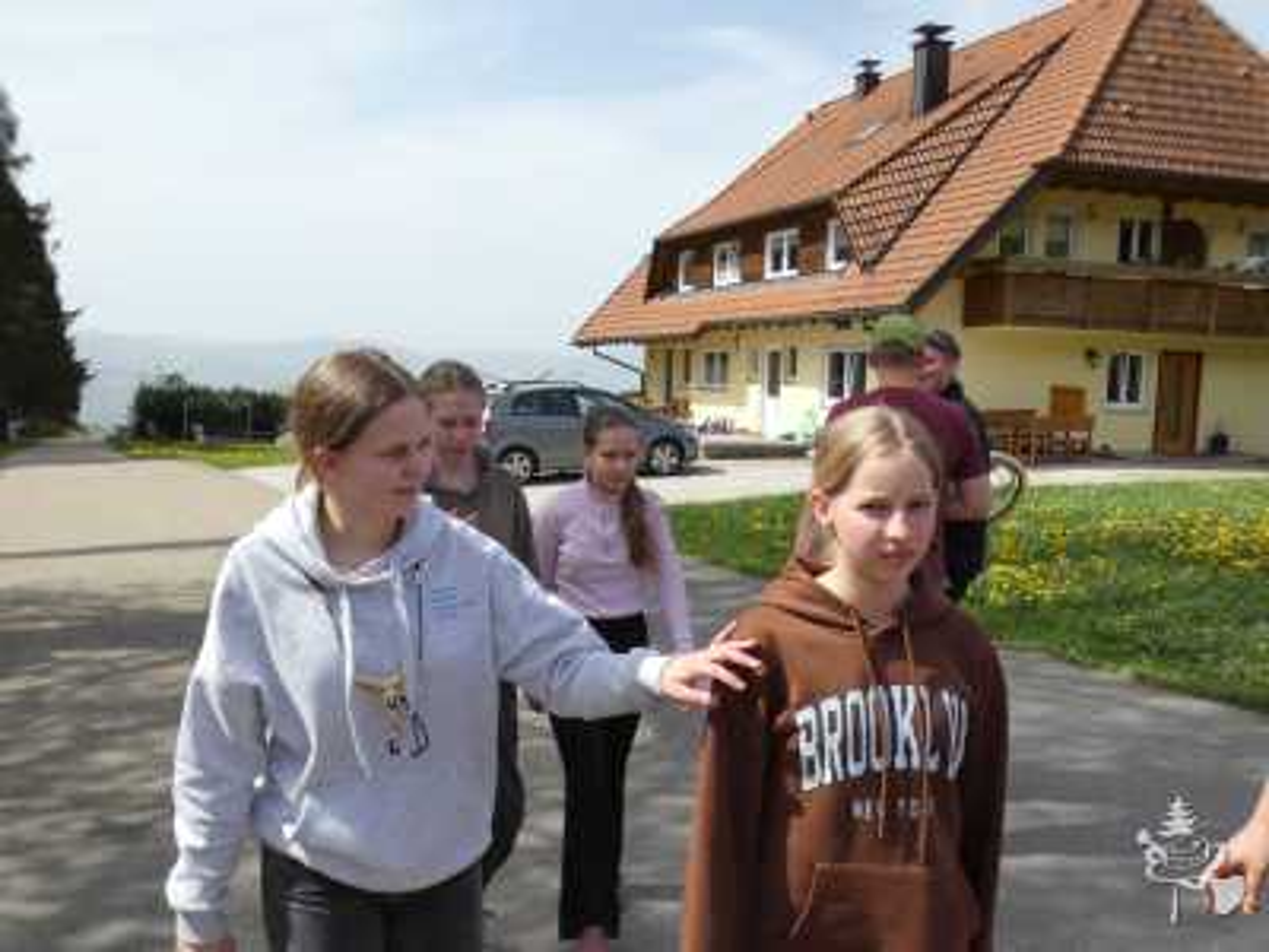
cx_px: 634
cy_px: 476
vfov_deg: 42.9
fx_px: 1210
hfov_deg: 55.4
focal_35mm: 33
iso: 80
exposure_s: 1/800
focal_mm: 6
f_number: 3.4
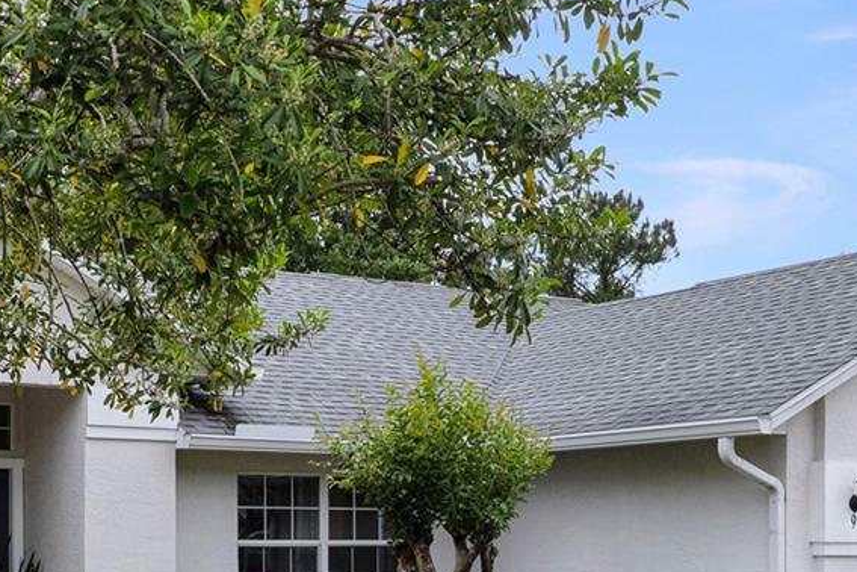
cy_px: 564
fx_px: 1476
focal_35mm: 62
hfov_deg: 32.2
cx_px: 296
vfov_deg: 21.2
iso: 110
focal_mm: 8.38
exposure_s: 1/500
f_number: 2.8
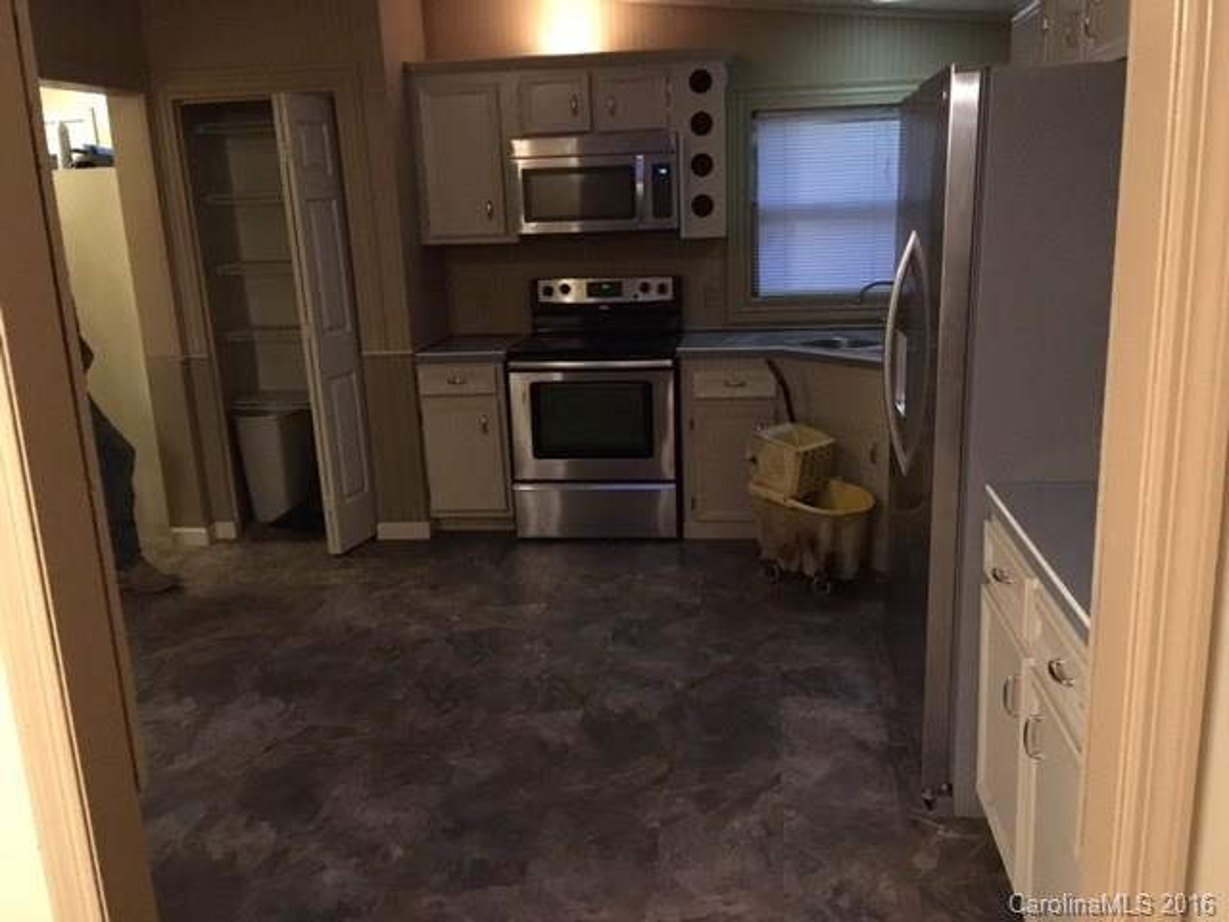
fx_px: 1030
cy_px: 461
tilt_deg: -15.2
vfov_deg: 48.2
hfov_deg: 61.7
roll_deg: +3.1
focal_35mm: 29
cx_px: 614
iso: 400
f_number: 2.2
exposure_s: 1/15
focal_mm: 4.15
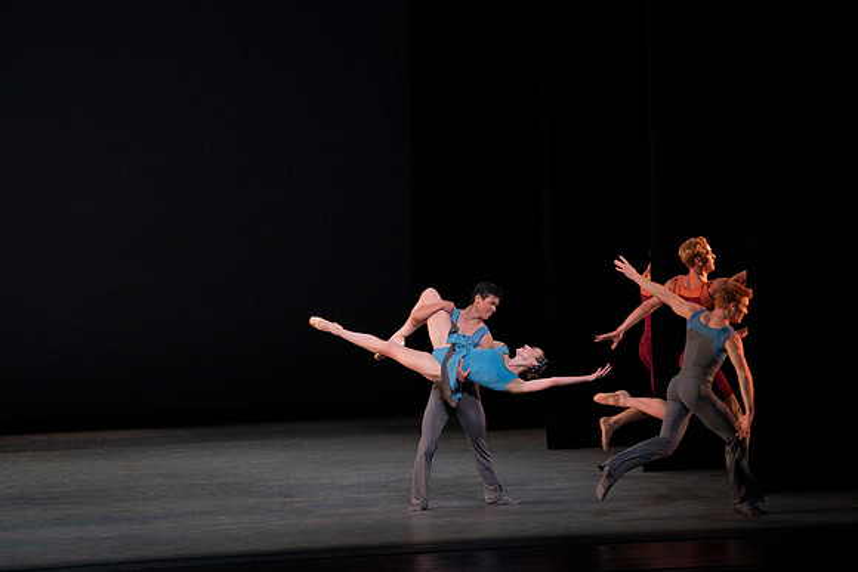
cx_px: 429
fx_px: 5459
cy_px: 286
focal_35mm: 229
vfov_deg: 6.0
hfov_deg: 9.0
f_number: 8
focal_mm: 229
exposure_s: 1/400
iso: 6400
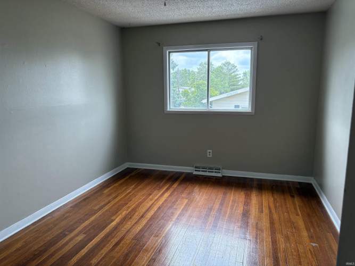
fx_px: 267
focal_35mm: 26
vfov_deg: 53.0
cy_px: 133
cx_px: 178
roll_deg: +0.2
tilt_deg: -8.9
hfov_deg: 67.3
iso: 80
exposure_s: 1/232
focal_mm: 5.96
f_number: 1.6
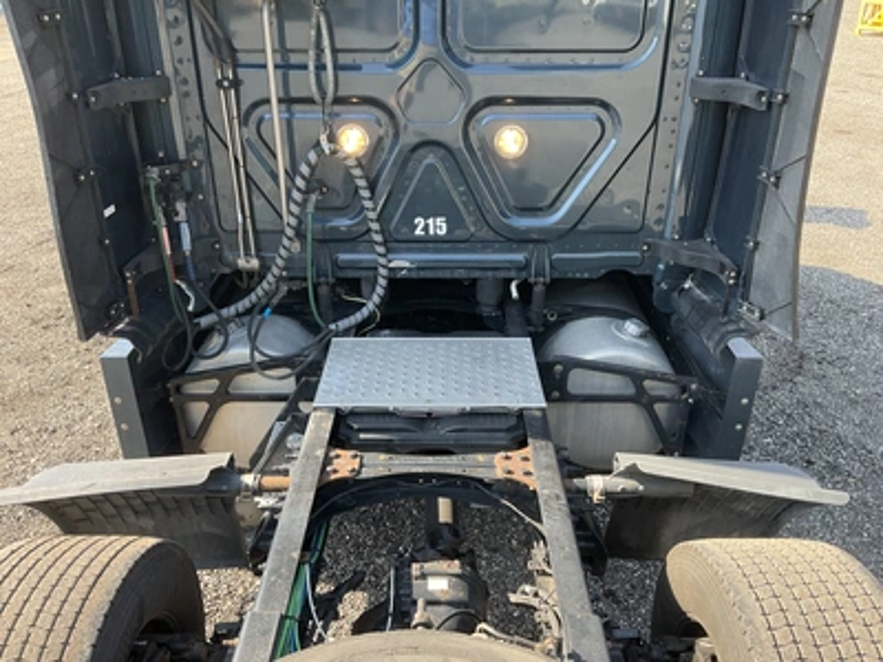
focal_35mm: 29
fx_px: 740
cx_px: 442
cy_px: 331
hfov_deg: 61.7
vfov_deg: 48.2
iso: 20
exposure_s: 1/140
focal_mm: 3
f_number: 1.8
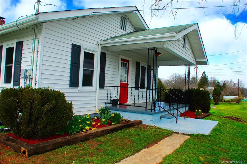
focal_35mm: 27
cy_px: 82
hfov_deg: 67.5
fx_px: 185
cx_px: 124
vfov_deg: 47.8
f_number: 8
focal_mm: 18
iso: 125
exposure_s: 1/250
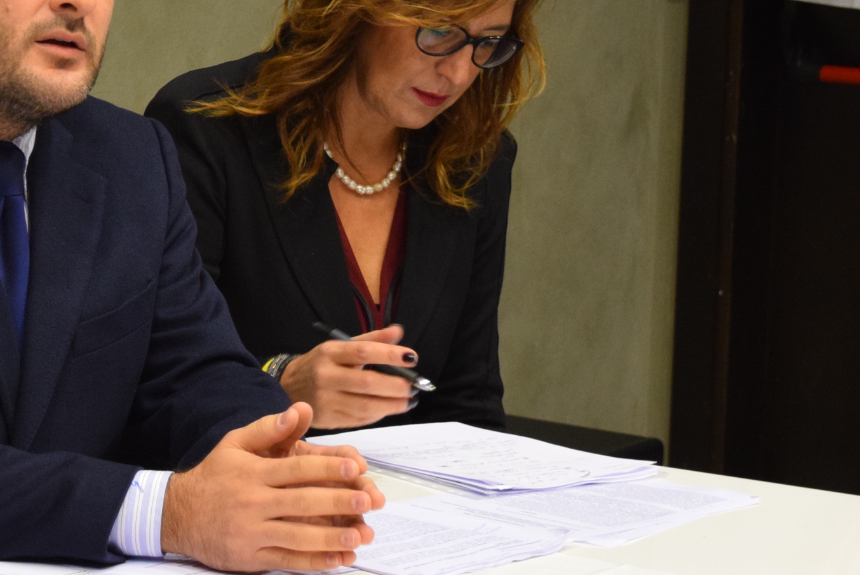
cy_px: -15
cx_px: 254
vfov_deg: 9.2
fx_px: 3564
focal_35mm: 149
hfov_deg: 13.7
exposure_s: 1/60
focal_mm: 45
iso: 1600
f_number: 5
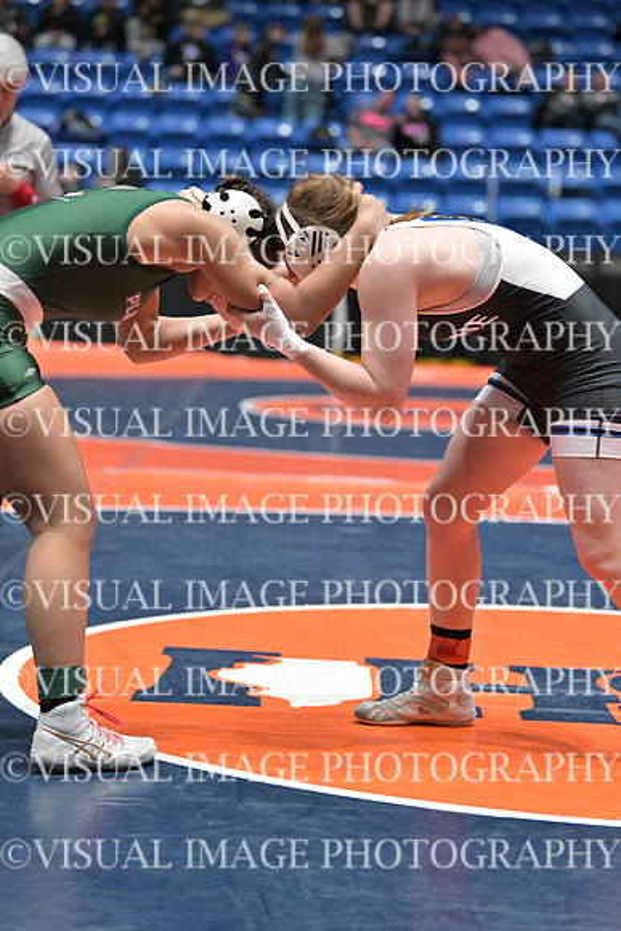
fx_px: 2586
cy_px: 466
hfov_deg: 13.7
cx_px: 310
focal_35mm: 100
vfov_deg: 20.4
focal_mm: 100
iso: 6400
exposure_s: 1/800
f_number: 2.8
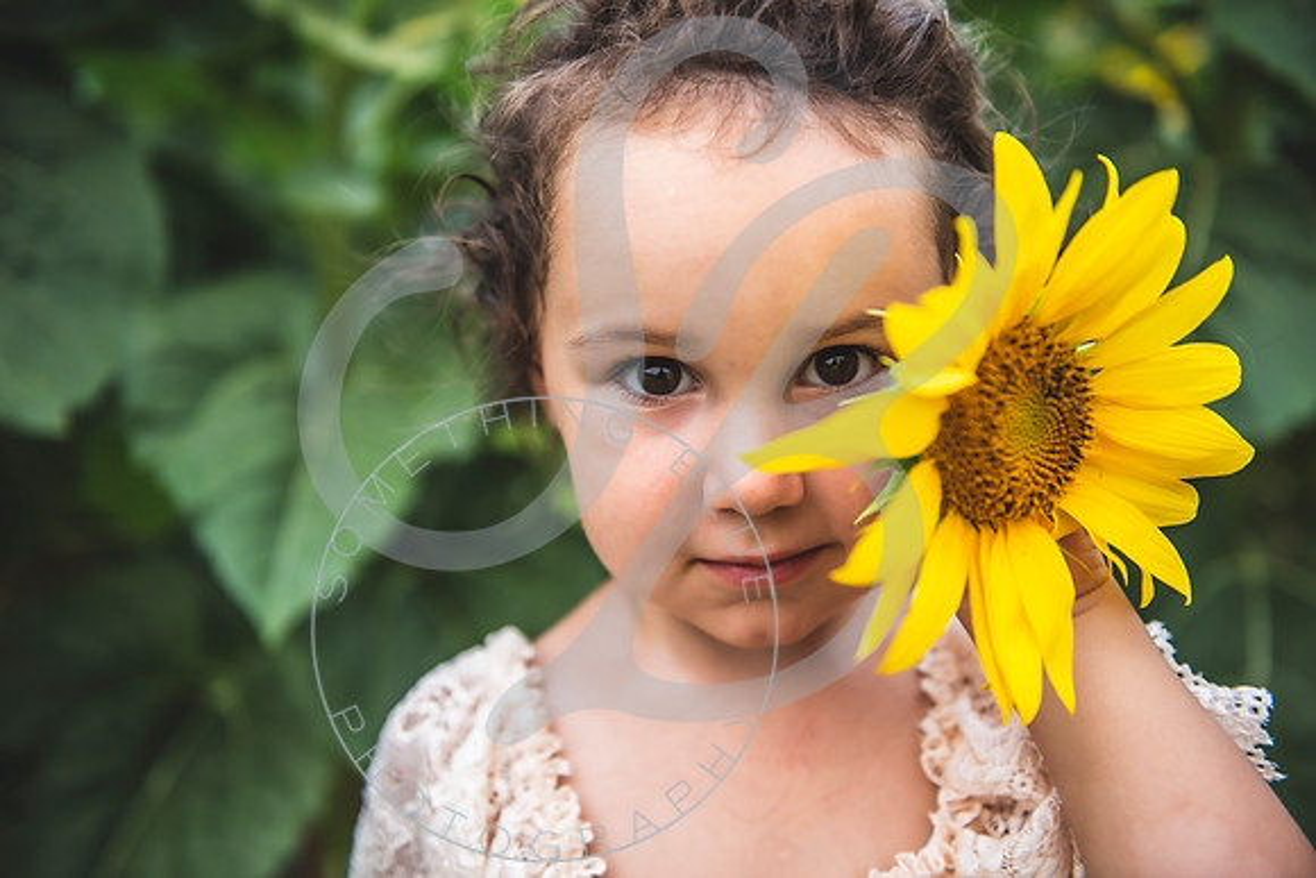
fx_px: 1462
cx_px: 658
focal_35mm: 40
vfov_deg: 33.4
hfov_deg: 48.4
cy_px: 439
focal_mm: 40
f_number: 2.8
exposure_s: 1/100
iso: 200
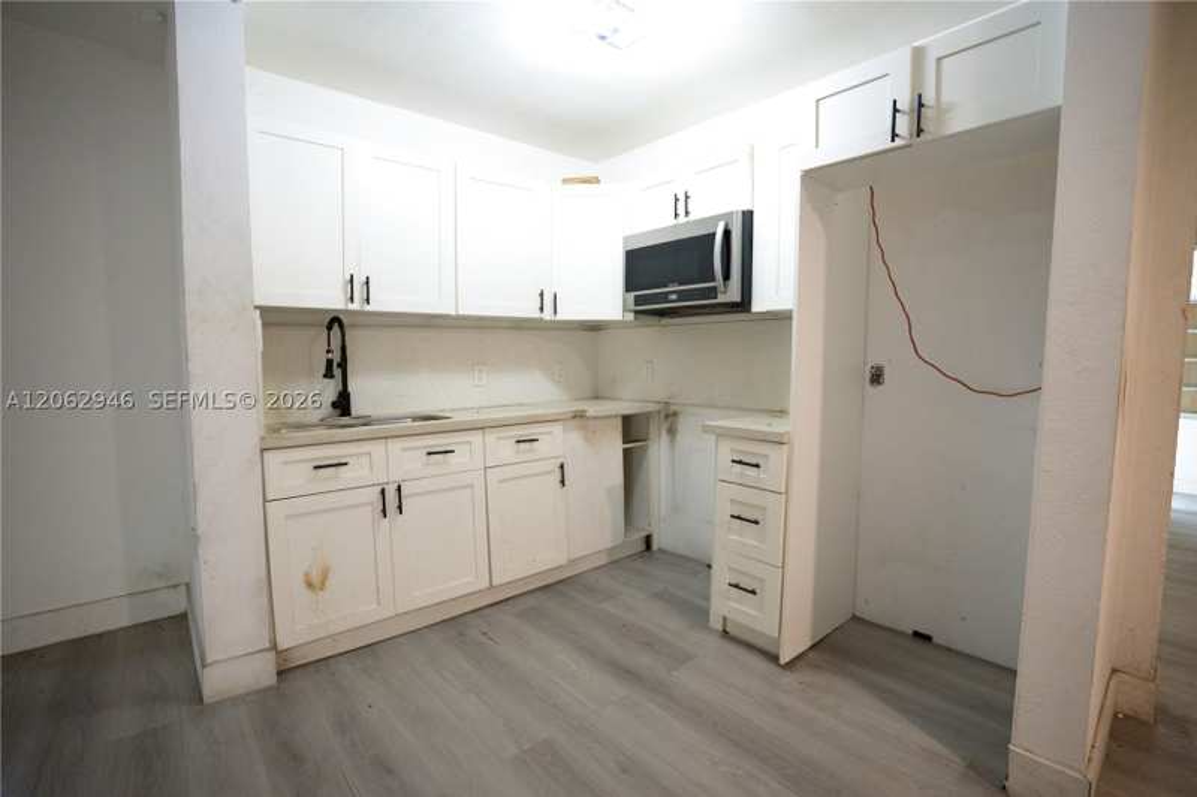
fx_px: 532
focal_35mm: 16
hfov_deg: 96.7
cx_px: 598
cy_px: 398
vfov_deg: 73.7
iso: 2500
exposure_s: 1/160
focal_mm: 16
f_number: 2.8
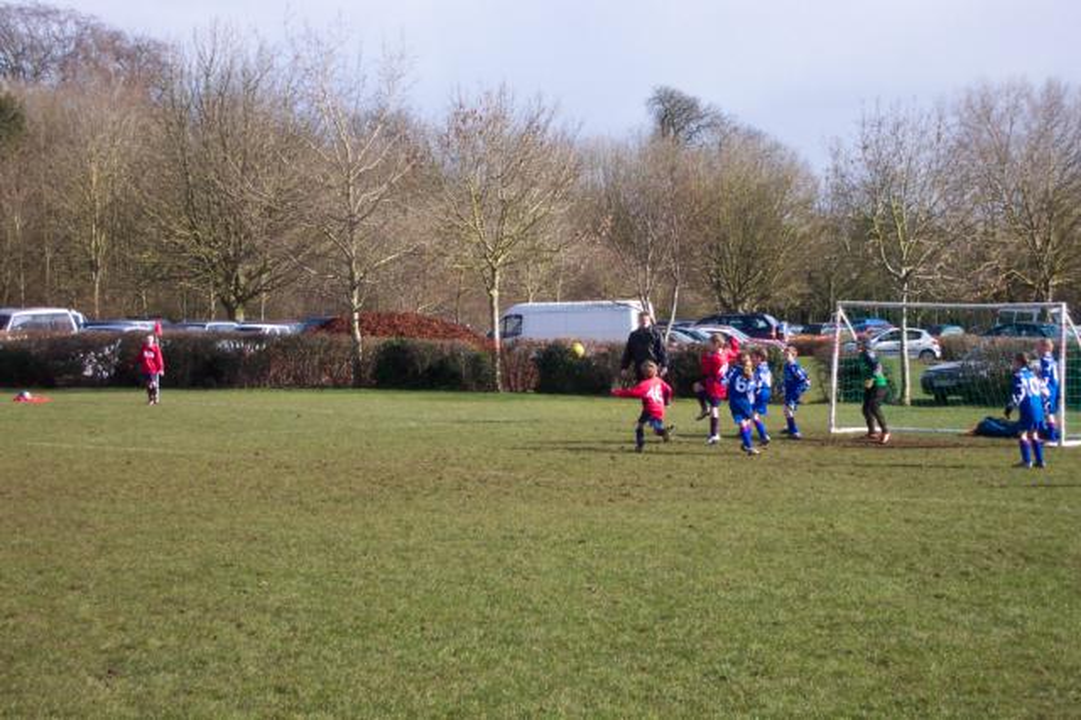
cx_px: 540
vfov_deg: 16.8
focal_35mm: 81
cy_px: 360
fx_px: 2431
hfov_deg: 25.1
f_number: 4
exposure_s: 1/700
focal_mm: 16.4
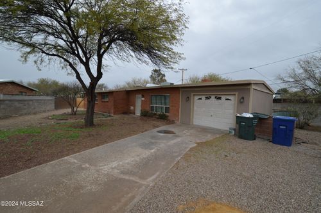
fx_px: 134
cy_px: 106
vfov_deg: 77.2
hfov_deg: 100.5
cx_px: 160
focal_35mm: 15
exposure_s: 1/125
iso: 125
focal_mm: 10
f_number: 5.6
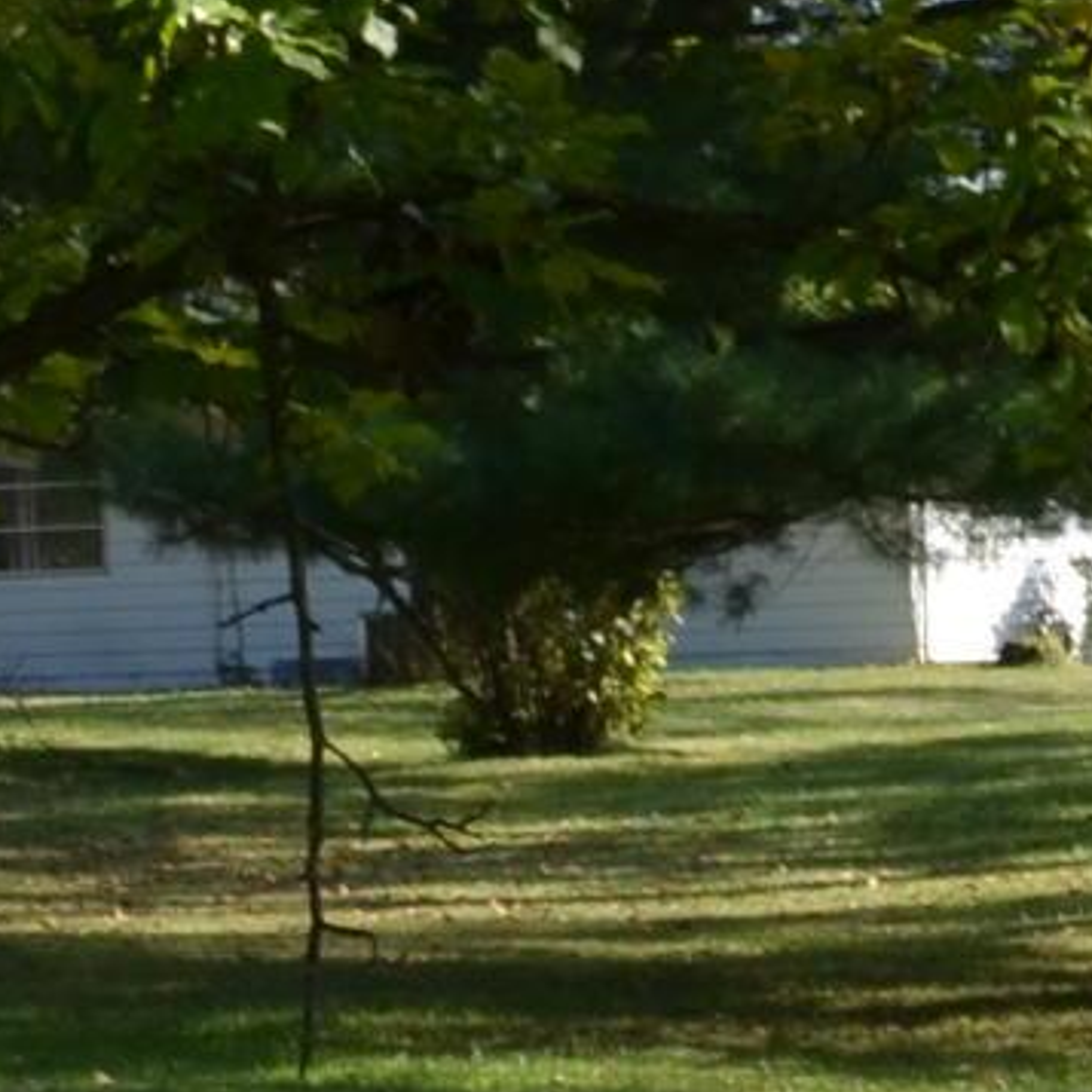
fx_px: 8387
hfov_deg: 7.1
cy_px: 1060
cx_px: 2514
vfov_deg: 7.4
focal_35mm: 235
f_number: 8
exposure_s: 1/250
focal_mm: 22
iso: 200
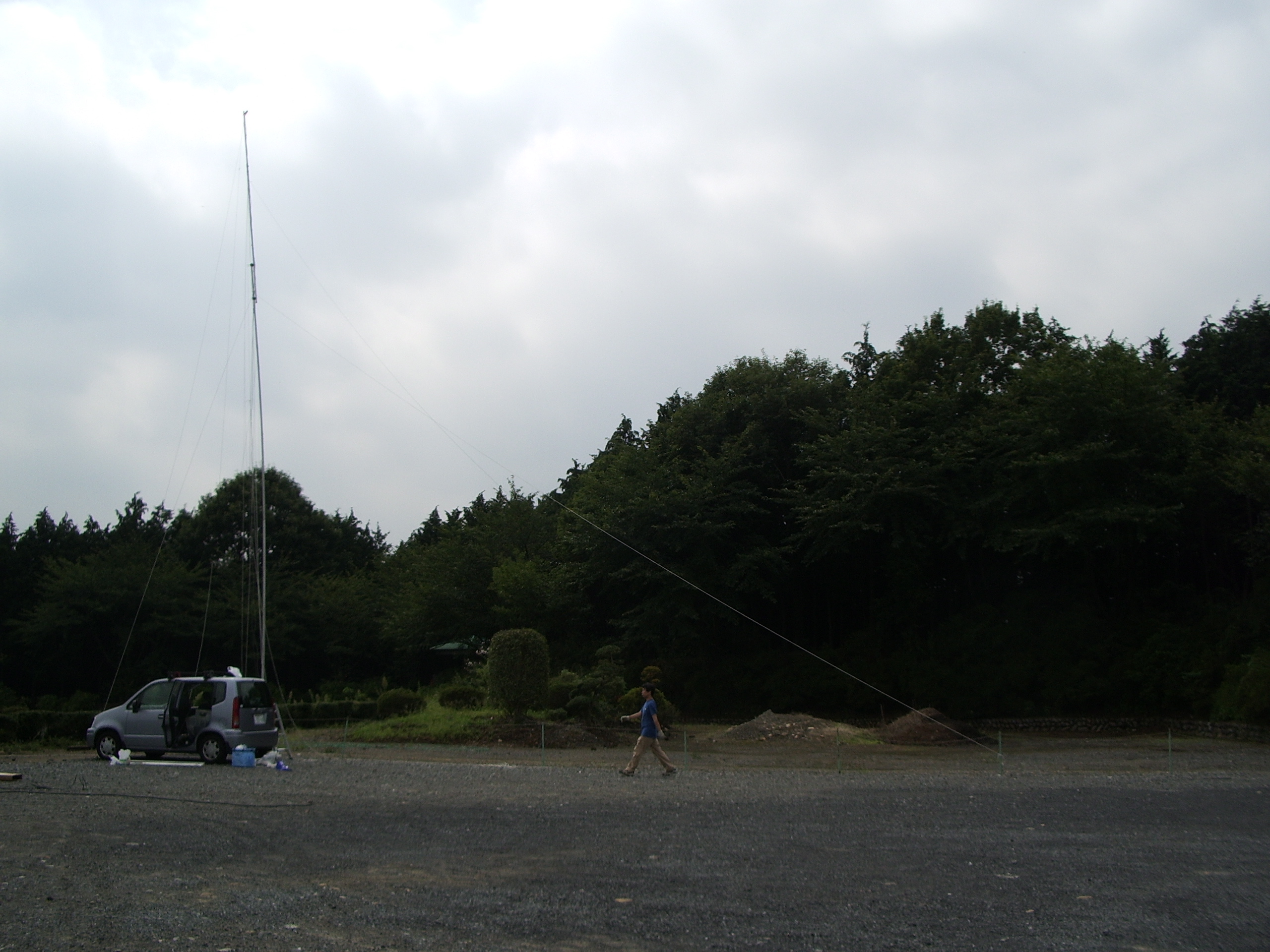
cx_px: 635
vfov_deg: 40.7
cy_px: 476
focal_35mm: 35
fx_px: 1284
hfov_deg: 52.6
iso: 50
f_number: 4.3
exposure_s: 1/800
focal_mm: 5.8
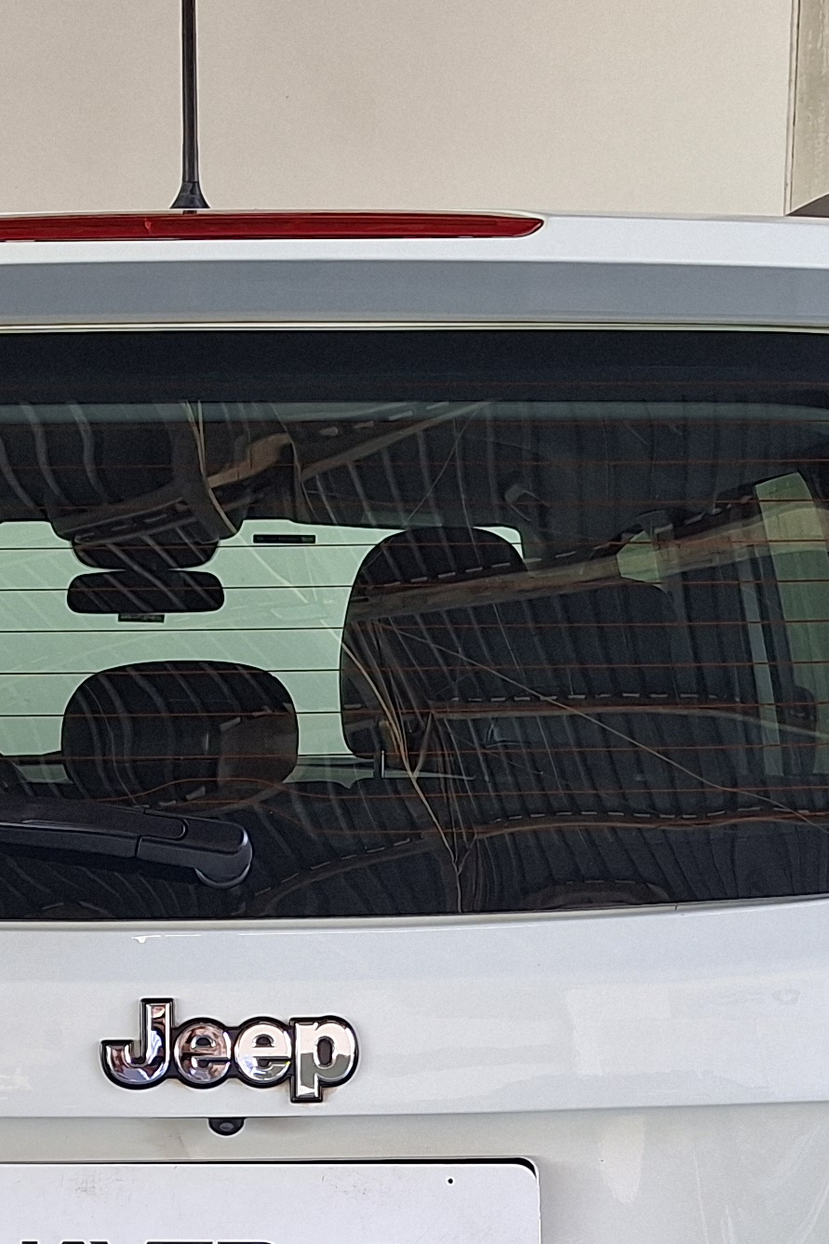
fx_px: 2522
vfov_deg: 26.5
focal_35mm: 73
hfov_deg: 18.5
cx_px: 141
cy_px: 1186
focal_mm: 5.54
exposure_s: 1/60
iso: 50
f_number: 1.8
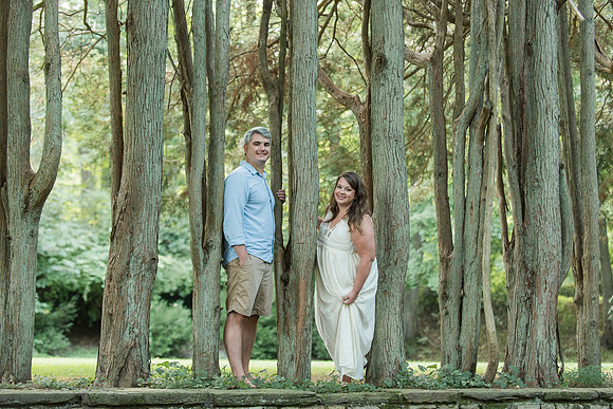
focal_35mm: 72
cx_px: 313
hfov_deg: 27.9
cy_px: 205
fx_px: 1234
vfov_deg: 18.8
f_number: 2.8
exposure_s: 1/60
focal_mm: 70
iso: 800
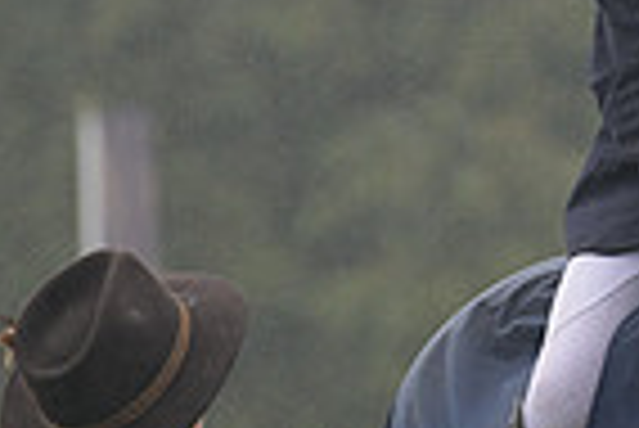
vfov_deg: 1.7
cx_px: 1152
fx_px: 14499
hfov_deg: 2.5
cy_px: -74
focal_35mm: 816
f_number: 4.5
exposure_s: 1/1250
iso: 1100
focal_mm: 200
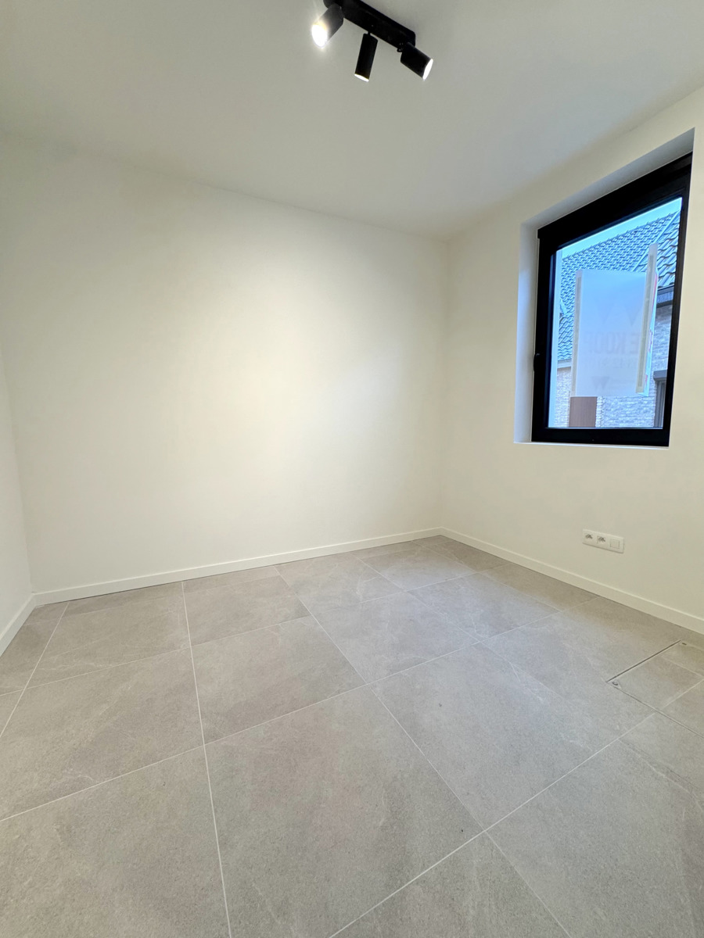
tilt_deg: -7.8
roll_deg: +1.6
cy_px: 469
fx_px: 380
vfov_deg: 102.1
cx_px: 352
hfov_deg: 85.7
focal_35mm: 14
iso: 200
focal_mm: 2.22
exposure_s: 1/100
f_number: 2.2
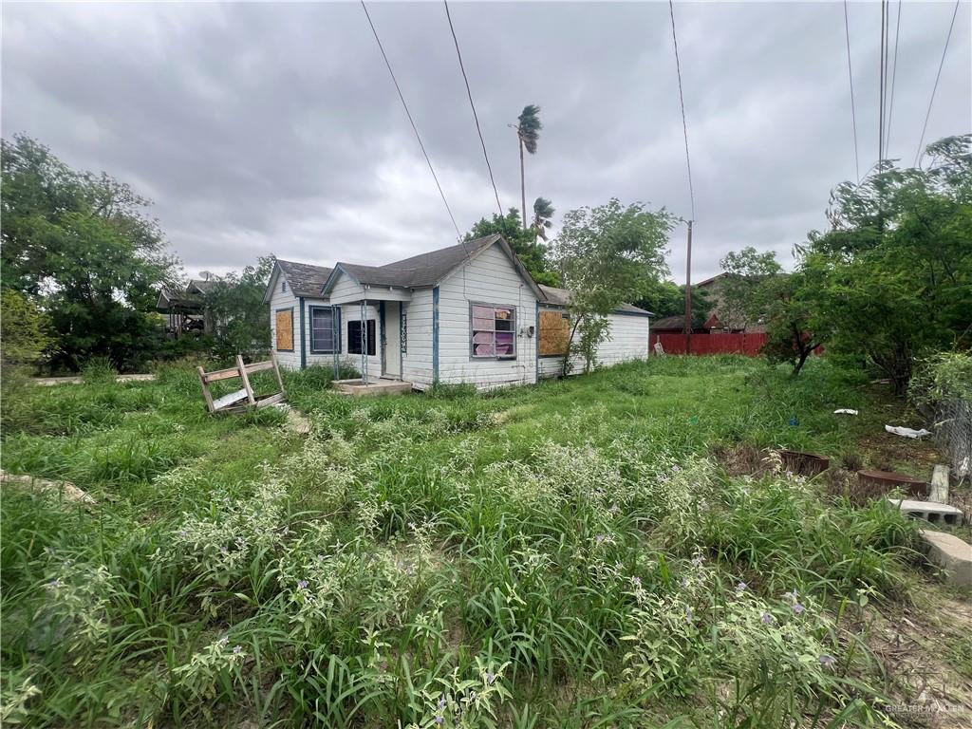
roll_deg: +0.0
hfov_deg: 106.2
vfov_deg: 89.9
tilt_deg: -4.6
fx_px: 365
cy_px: 364
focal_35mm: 13
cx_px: 486
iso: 32
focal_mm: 1.57
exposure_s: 1/598
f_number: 1.8
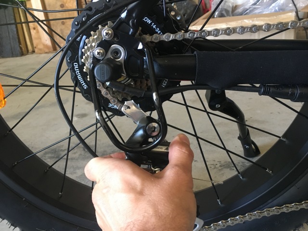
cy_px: 116
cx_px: 154
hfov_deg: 61.7
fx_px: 258
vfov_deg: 48.2
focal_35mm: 29
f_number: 2.2
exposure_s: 1/24
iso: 200
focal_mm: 4.15
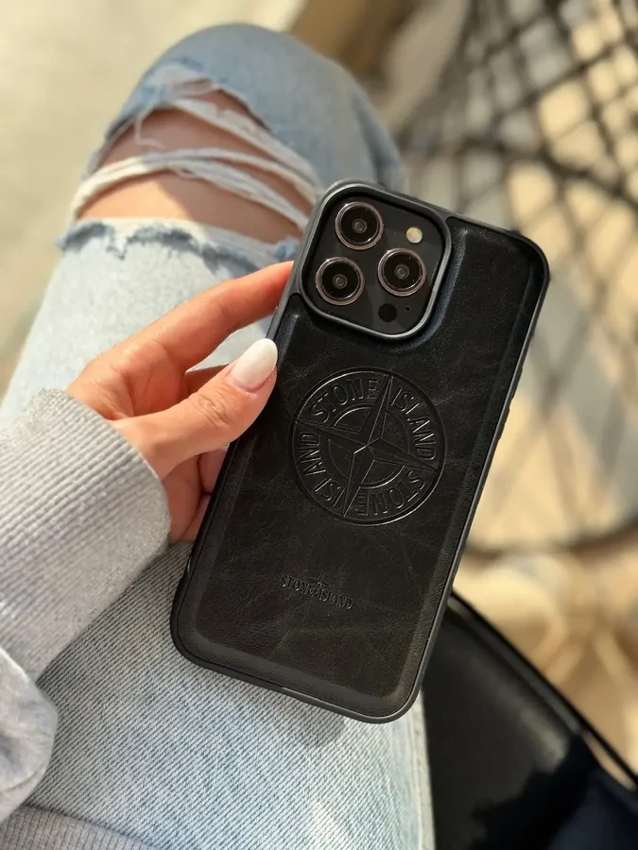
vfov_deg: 39.7
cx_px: 319
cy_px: 425
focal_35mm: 48
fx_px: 1180
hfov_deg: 30.3
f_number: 1.78
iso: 64
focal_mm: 6.86
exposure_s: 1/1366
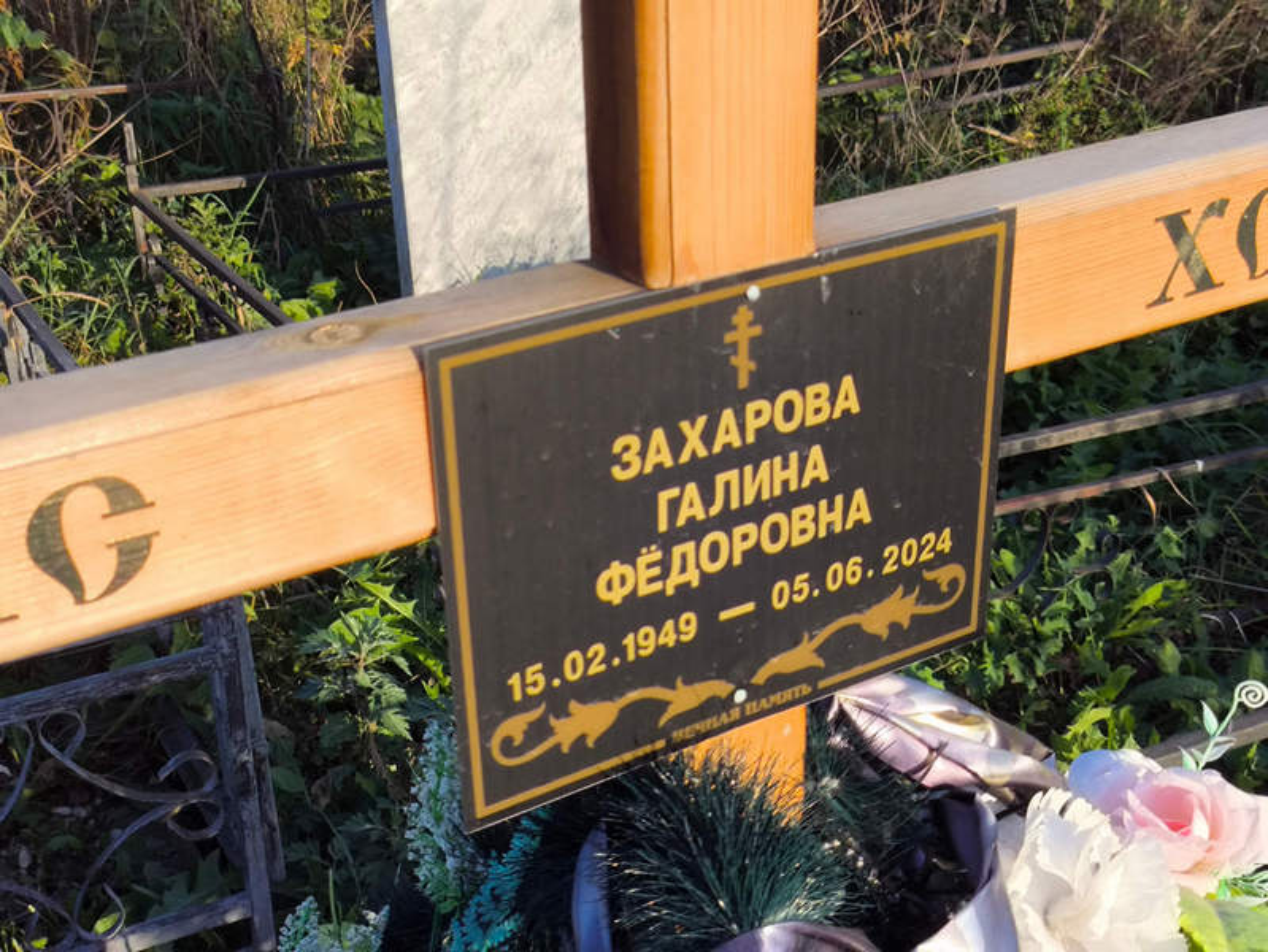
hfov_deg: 38.2
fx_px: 1832
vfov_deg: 29.1
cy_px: 476
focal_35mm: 50
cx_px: 634
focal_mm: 4.71
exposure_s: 1/877
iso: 50
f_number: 1.7
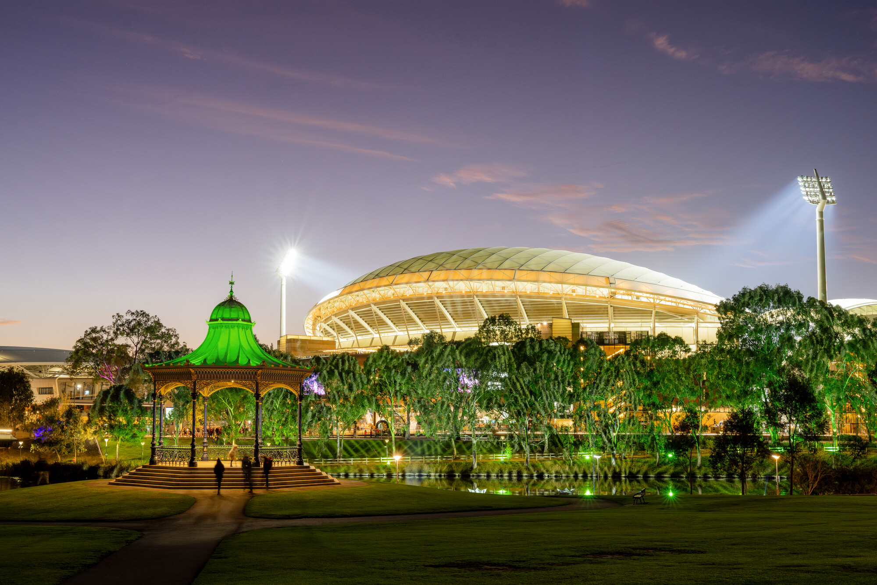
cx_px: 438
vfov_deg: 32.6
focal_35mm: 41
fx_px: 999
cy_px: 292
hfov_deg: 47.4
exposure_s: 1/1.25
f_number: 9
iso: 800
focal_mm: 41
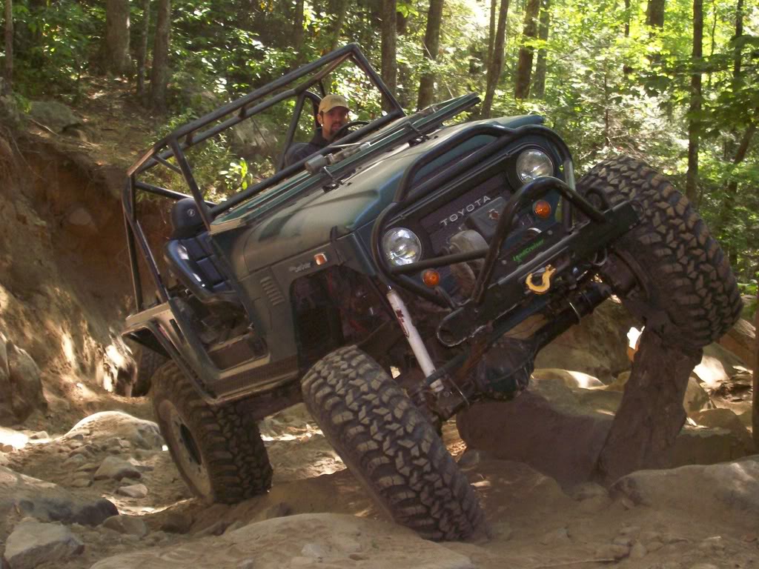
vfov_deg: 21.0
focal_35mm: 70
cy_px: 284
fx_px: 1535
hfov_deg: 27.8
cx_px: 380
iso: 140
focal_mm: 11.6
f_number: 3.8
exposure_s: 1/95.5
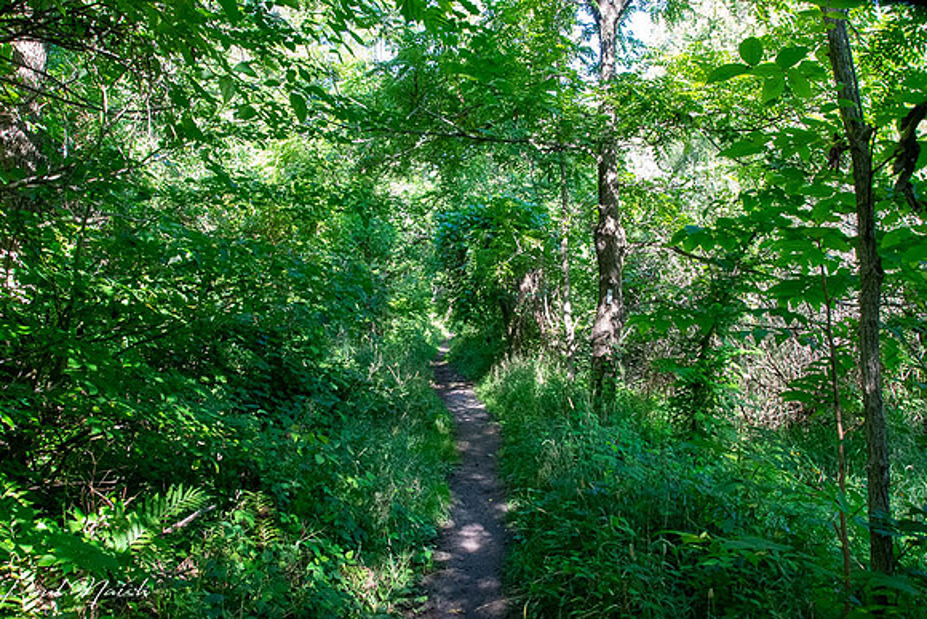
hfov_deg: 67.4
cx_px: 464
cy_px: 310
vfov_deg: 48.0
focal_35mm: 27
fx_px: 695
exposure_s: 1/60
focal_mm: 18
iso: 2800
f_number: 18
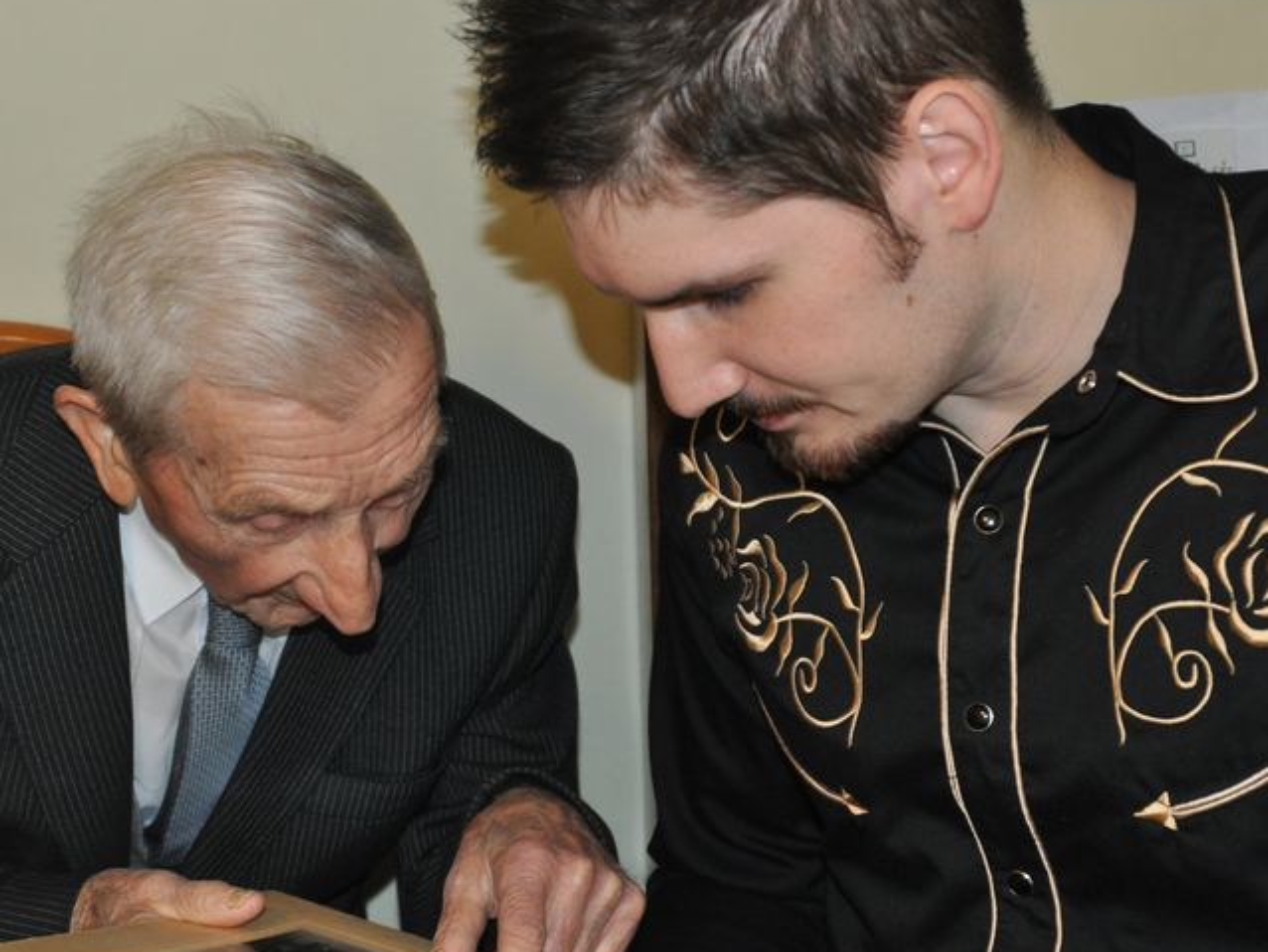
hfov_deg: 29.8
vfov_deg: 22.6
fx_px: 2382
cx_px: 576
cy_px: 487
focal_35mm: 65
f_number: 4.2
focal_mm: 32
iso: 800
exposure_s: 1/60
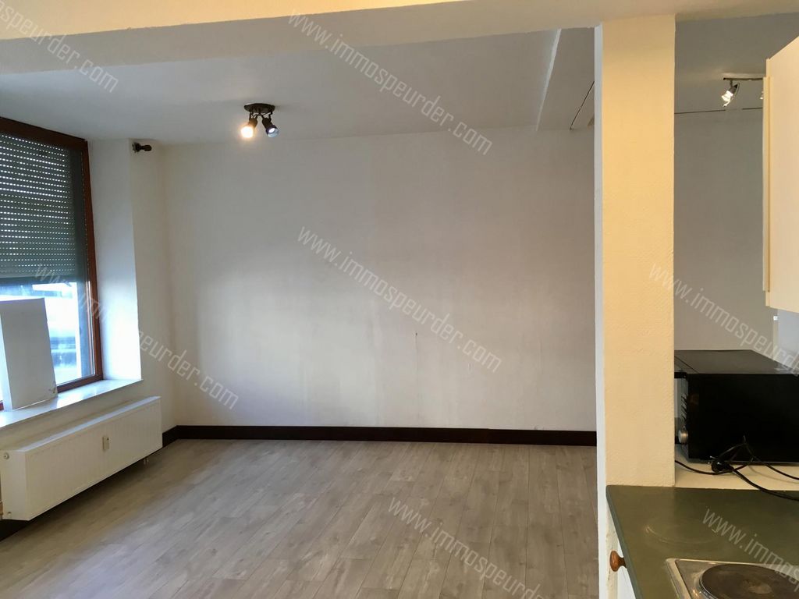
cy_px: 300
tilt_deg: -5.2
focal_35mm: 29
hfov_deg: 61.7
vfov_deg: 48.2
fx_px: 669
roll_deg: +2.2
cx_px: 400
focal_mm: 4.15
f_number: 2.2
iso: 32
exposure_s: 1/33
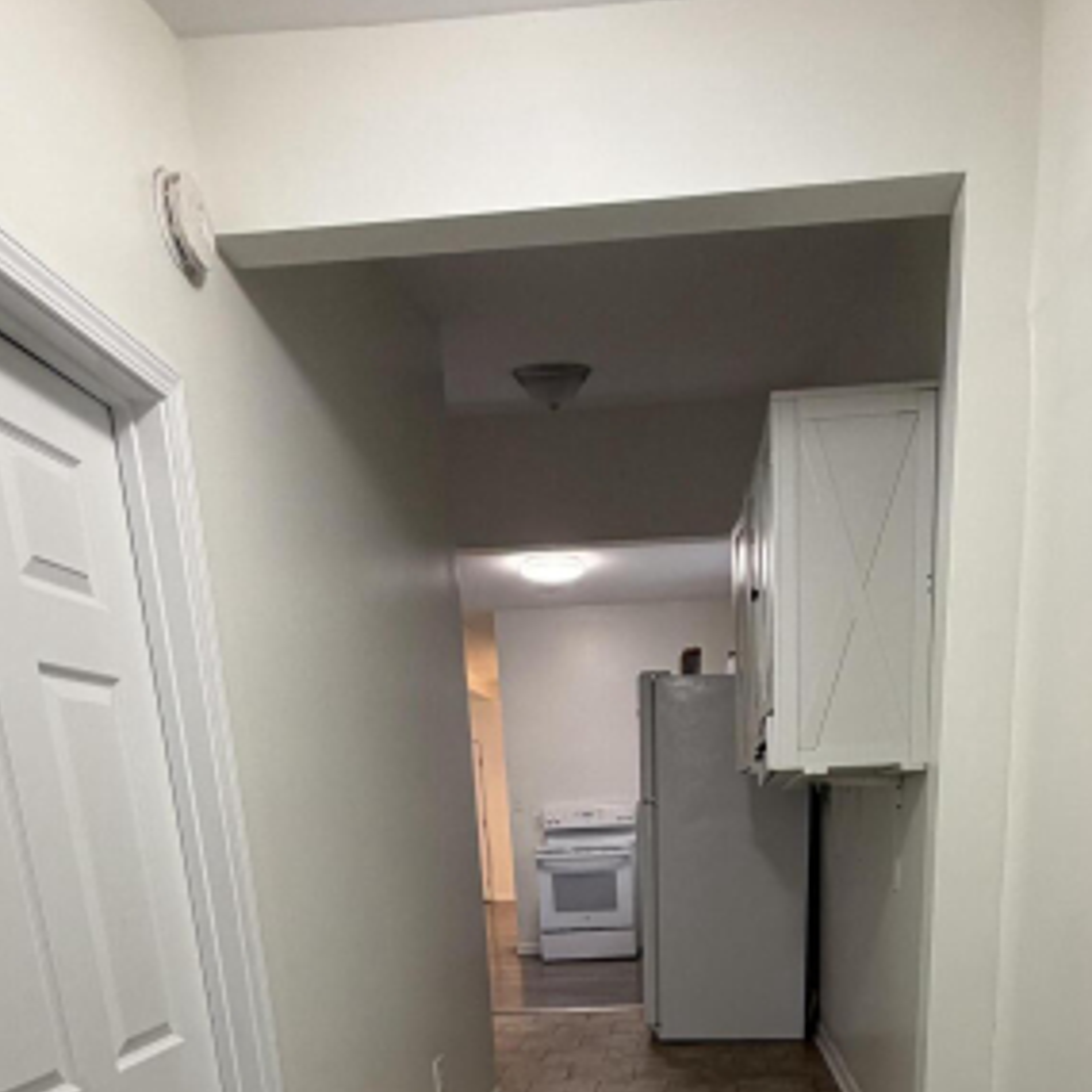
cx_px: 648
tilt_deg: -16.0
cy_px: 1102
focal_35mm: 29
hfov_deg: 55.3
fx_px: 1035
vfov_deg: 46.3
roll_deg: +2.8
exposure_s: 1/60
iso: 200
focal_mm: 2.22
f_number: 2.2
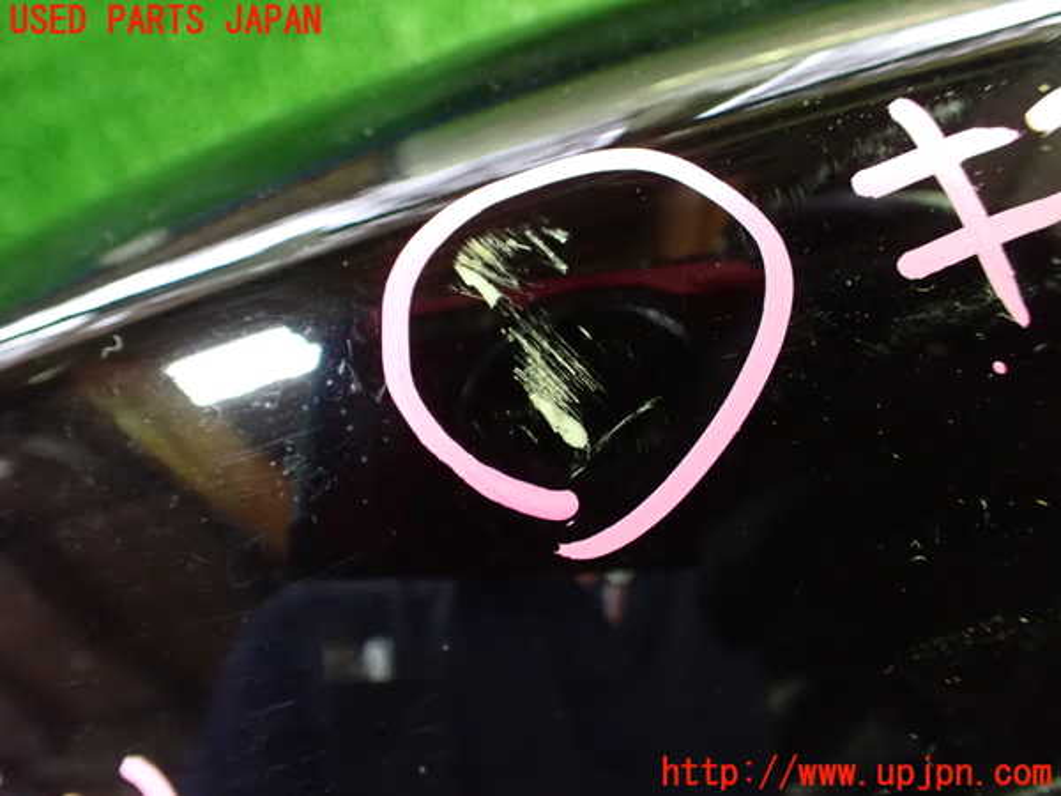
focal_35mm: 30
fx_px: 920
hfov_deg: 60.0
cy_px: 398
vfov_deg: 46.8
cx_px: 530
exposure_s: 1/30
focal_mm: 5.4
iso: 1600
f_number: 2.3
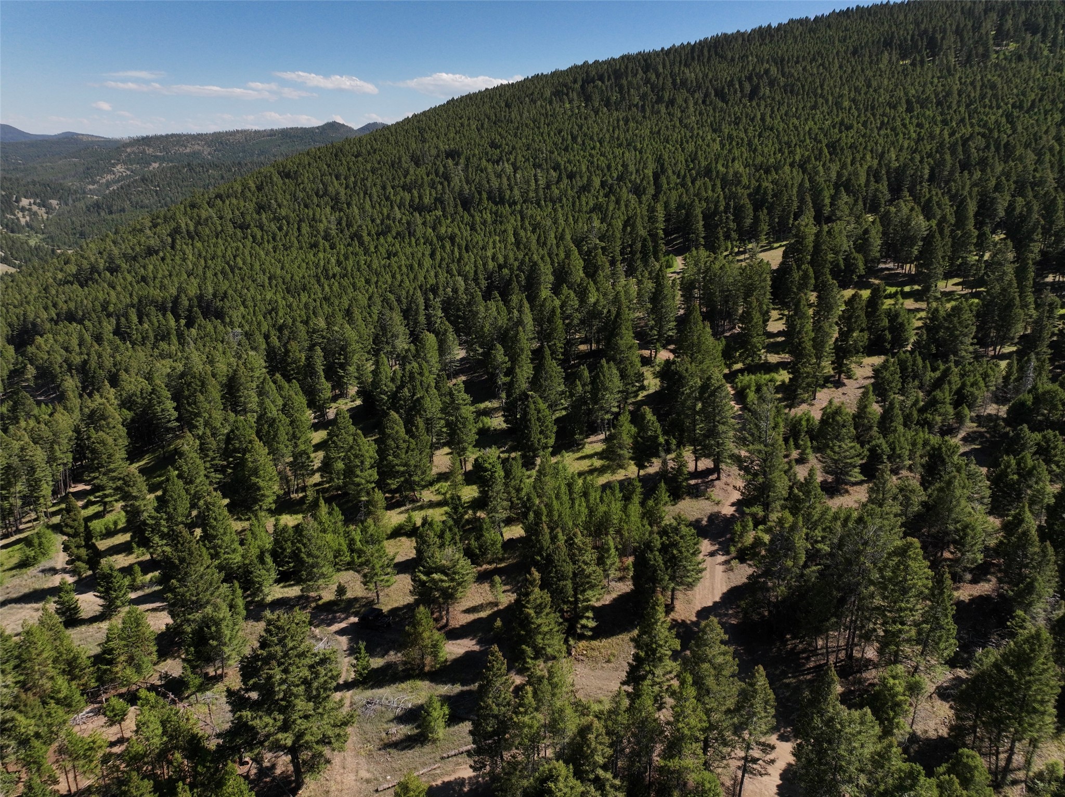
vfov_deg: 56.8
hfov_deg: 71.6
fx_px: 738
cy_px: 398
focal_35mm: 24
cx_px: 532
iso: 160
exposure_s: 1/500
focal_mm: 12.29
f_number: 2.8
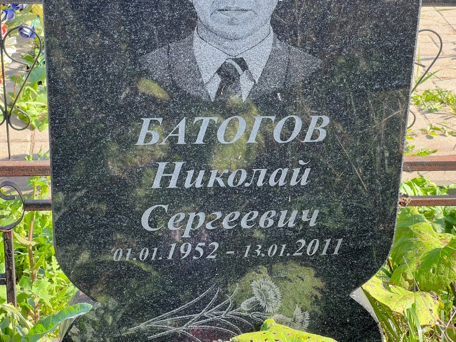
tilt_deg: -26.3
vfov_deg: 19.1
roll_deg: -0.9
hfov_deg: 25.3
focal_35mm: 77
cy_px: 171
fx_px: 1014
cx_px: 228
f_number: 2.8
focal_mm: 9
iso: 40
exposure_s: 1/99
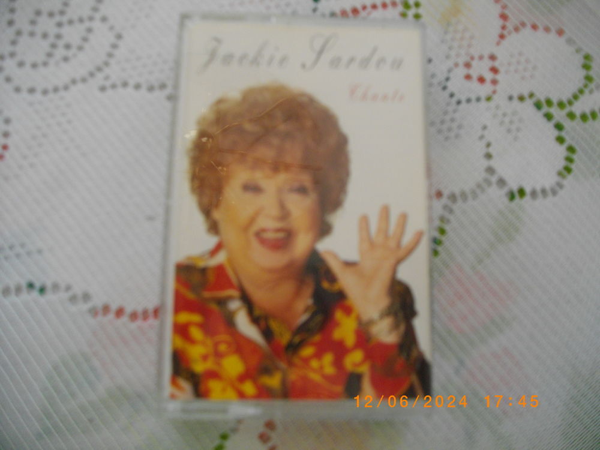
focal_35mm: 32
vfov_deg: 44.2
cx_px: 300
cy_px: 225
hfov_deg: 56.8
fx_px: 555
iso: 175
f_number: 2.9
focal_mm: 5.7
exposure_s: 1/125
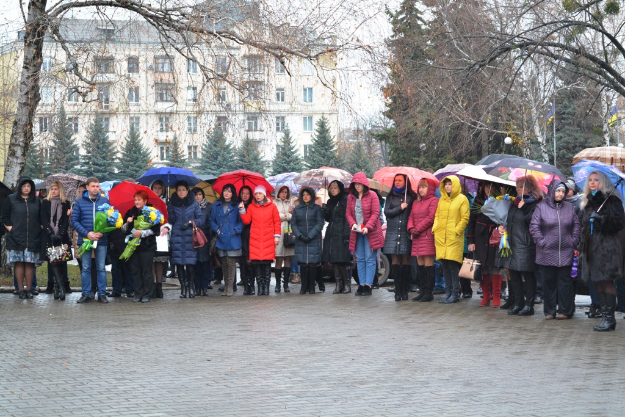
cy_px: 208
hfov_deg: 24.6
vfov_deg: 16.6
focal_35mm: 82
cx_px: 312
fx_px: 1432
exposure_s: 1/60
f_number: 5.6
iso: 720
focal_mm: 55
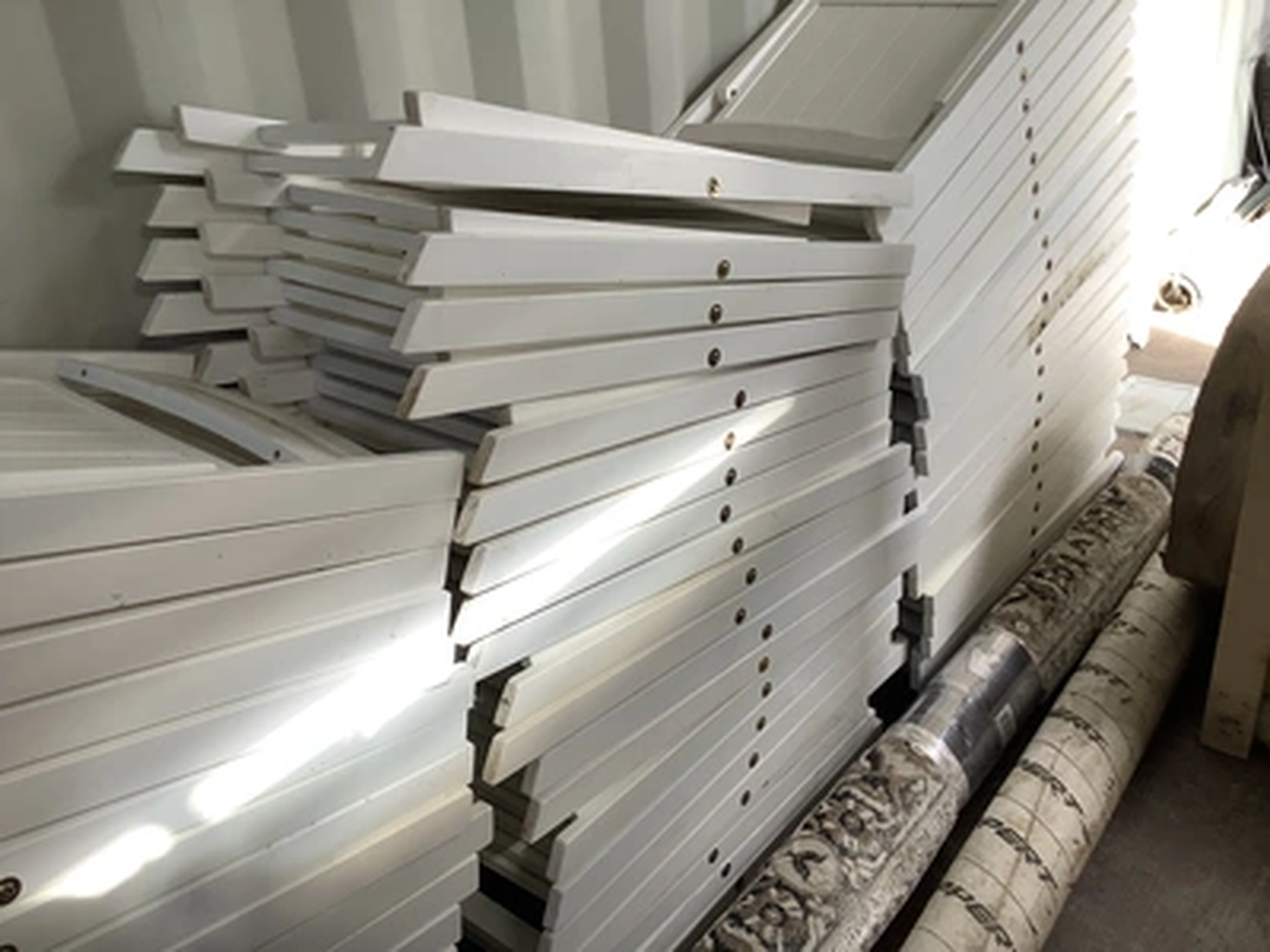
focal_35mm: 31
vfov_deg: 45.4
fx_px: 1137
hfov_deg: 58.4
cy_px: 476
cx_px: 635
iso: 50
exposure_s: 1/60
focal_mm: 3.3
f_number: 2.4
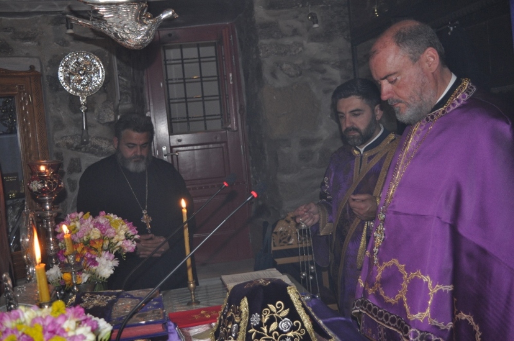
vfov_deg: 32.9
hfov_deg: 48.0
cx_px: 257
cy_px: 170
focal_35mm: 40
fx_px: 577
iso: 800
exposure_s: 1/60
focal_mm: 27
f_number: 4
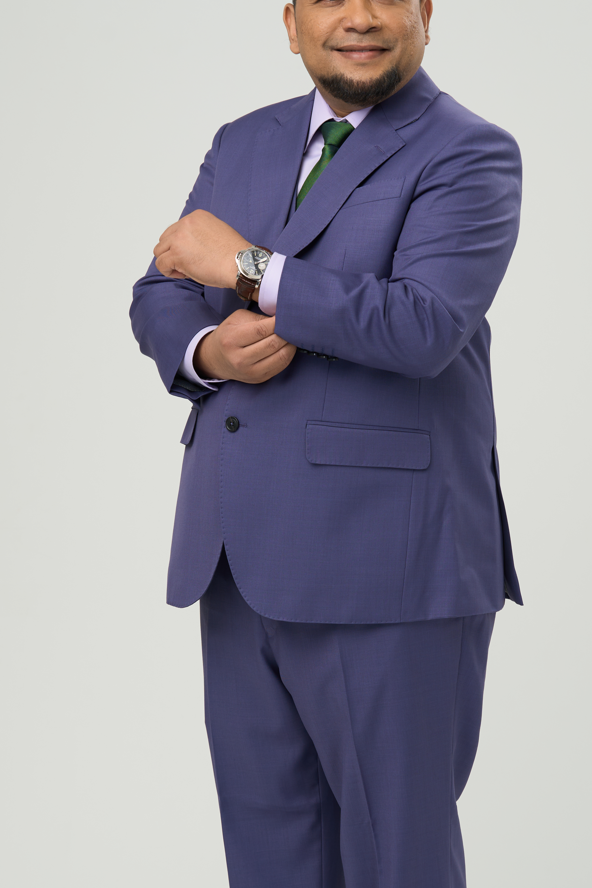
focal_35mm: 116
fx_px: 2861
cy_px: 562
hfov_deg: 11.8
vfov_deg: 17.6
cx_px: 323
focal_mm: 71
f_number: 7.1
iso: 100
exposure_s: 1/125
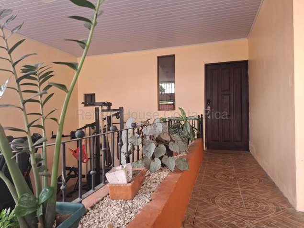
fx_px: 202
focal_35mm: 23
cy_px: 114
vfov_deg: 58.9
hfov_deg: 73.9
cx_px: 152
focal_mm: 5.54
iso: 100
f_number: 1.8
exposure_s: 1/120
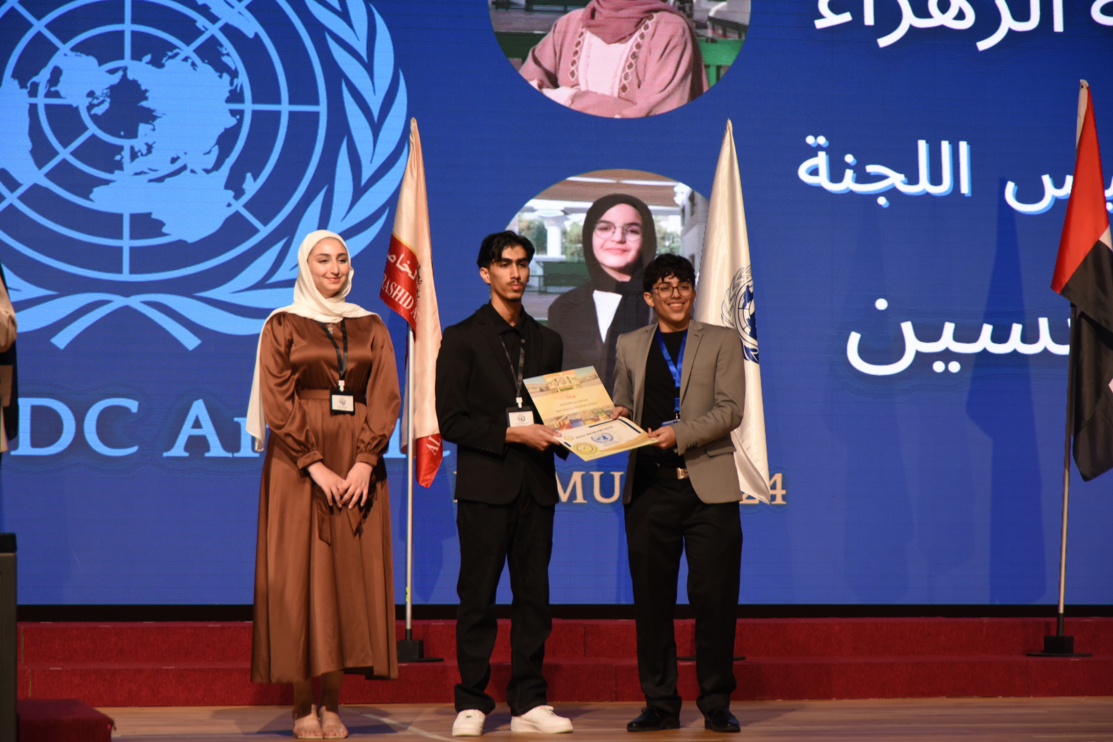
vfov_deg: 12.8
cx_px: 553
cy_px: 366
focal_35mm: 107
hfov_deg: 19.1
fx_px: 3309
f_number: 5.6
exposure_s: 1/100
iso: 800
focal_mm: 102
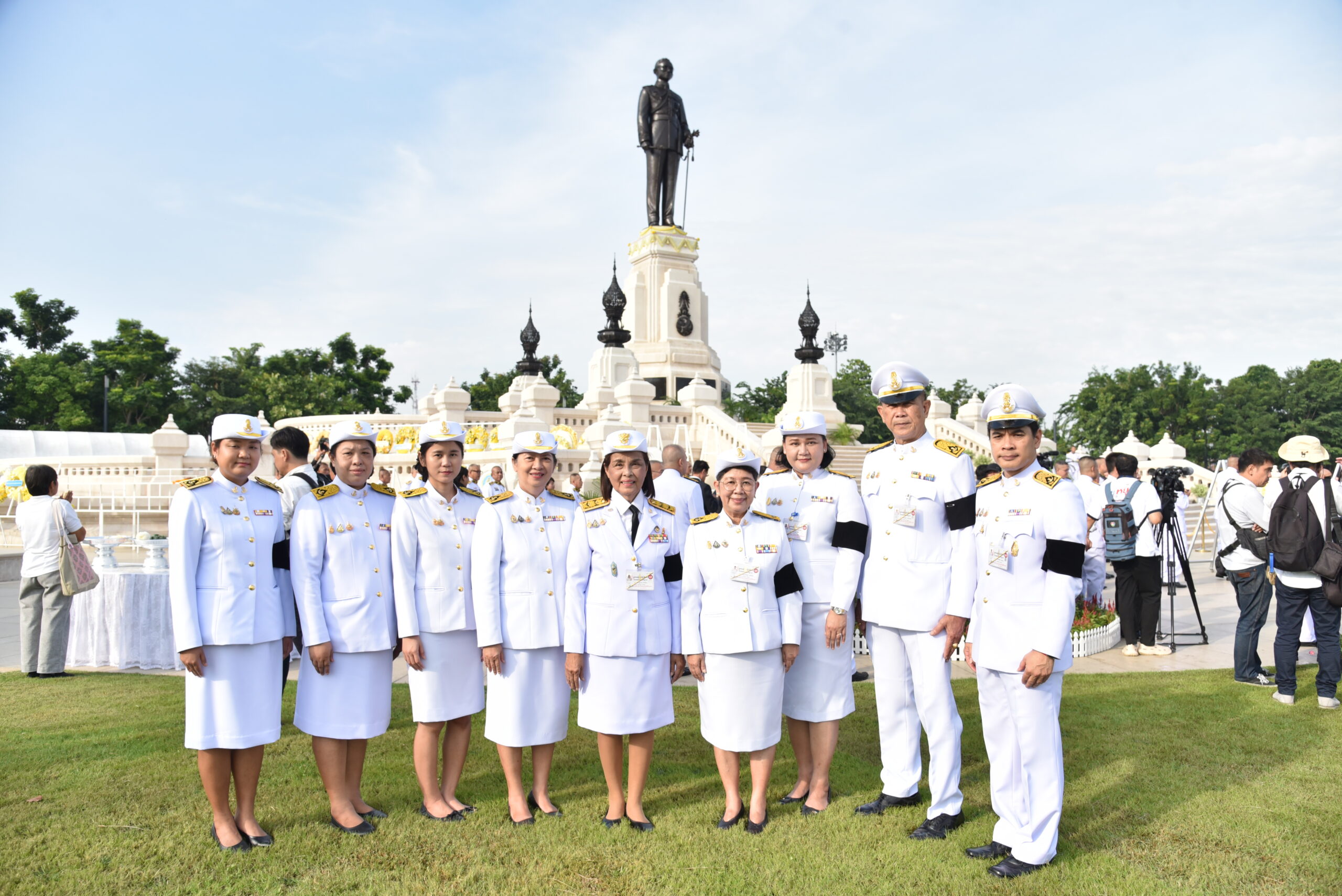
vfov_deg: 53.2
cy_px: 448
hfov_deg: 73.7
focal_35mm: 24
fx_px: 895
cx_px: 671
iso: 640
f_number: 6.3
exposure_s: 1/800
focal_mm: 24
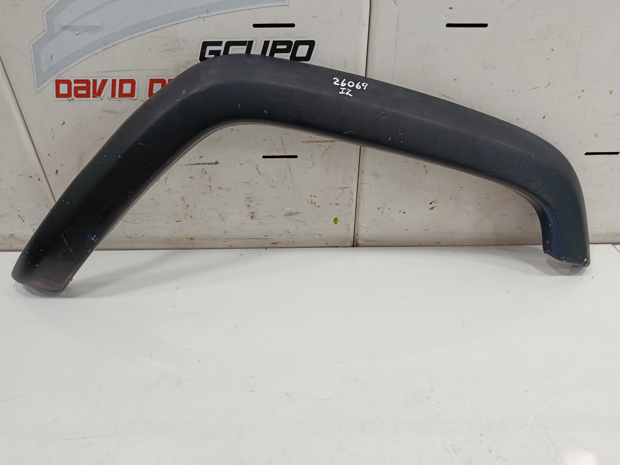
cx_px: 310
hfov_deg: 71.6
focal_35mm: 24
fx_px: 430
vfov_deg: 56.8
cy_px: 232
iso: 977
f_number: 1.7
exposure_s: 1/100
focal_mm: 5.24
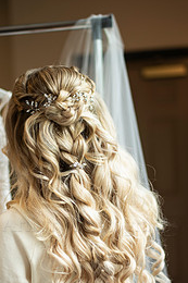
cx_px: 50
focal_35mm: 78
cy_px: 216
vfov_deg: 25.7
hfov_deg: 17.4
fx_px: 612
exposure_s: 1/160
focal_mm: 45
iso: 250
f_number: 1.8
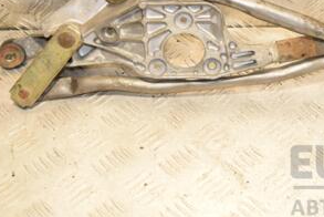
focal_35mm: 92
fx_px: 829
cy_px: 14
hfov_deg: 21.8
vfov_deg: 14.7
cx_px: 270
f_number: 6.3
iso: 800
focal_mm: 30
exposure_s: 1/200
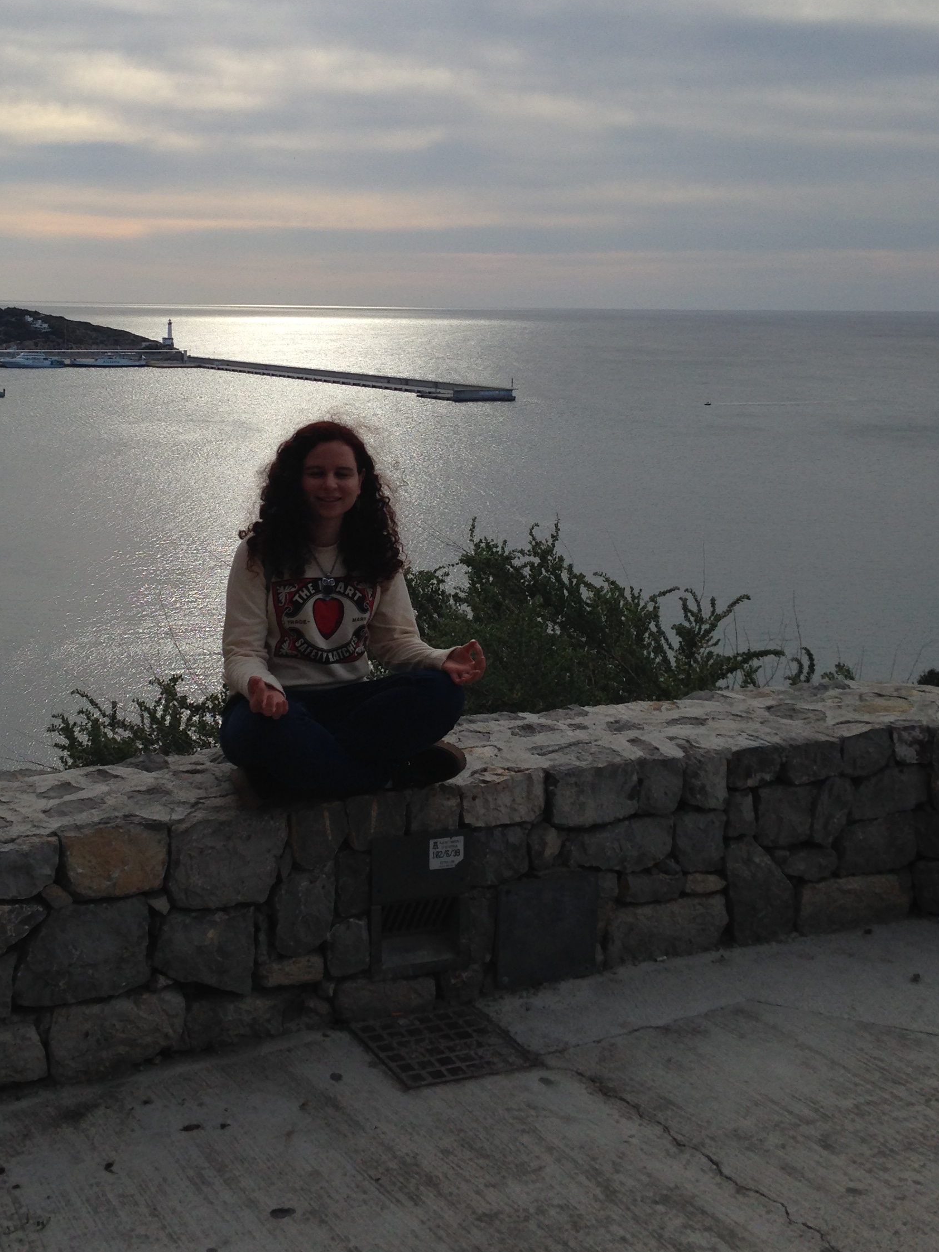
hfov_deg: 30.0
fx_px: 1736
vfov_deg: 39.4
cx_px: 298
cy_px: 461
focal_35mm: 48
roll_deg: -0.5
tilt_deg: -5.6
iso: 50
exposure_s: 1/1938
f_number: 2.4
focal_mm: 4.12
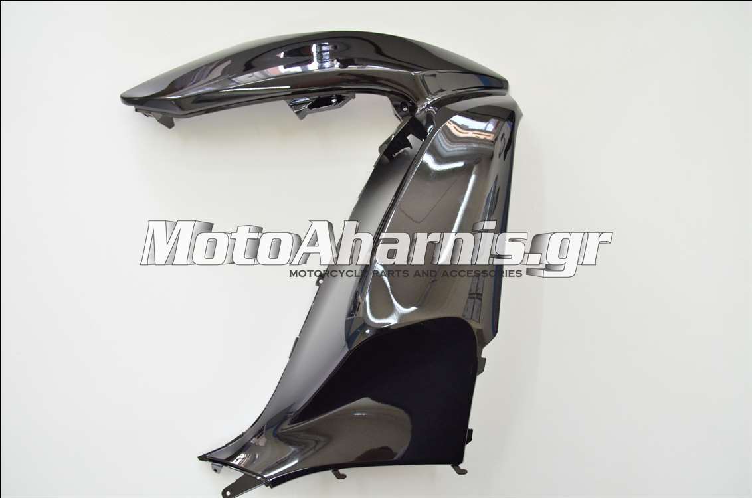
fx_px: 625
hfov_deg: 62.0
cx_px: 376
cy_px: 249
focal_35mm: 30
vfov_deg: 43.4
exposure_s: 1/100
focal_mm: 20
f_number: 5
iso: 1600
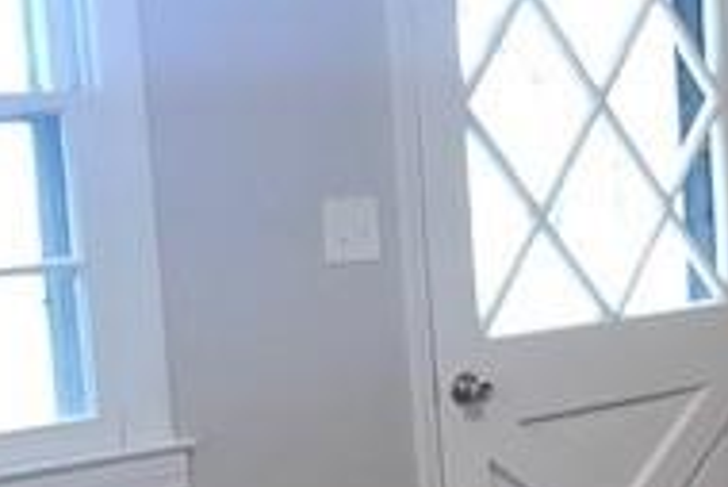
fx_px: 1983
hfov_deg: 18.3
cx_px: 1115
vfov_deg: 13.9
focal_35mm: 98
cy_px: 360
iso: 25
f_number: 1.8
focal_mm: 3.99
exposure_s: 1/40
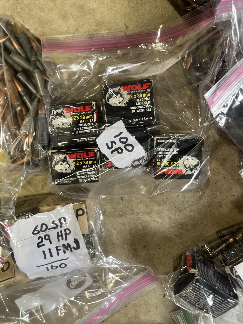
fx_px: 243
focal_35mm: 26
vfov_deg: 67.3
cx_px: 122
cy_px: 162
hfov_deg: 53.1
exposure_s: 1/60
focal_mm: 5.1
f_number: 1.6
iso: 80
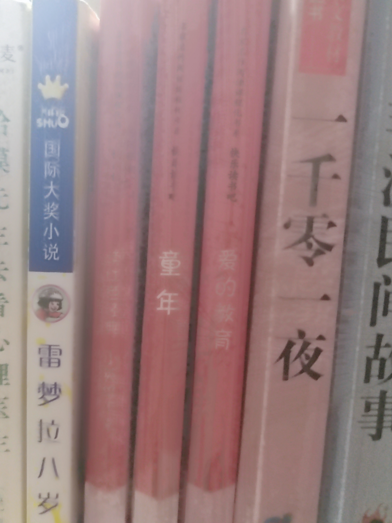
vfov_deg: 47.9
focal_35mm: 39
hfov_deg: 36.8
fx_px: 589
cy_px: 262
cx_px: 196
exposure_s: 1/33
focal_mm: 6.72
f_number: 1.69
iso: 2067
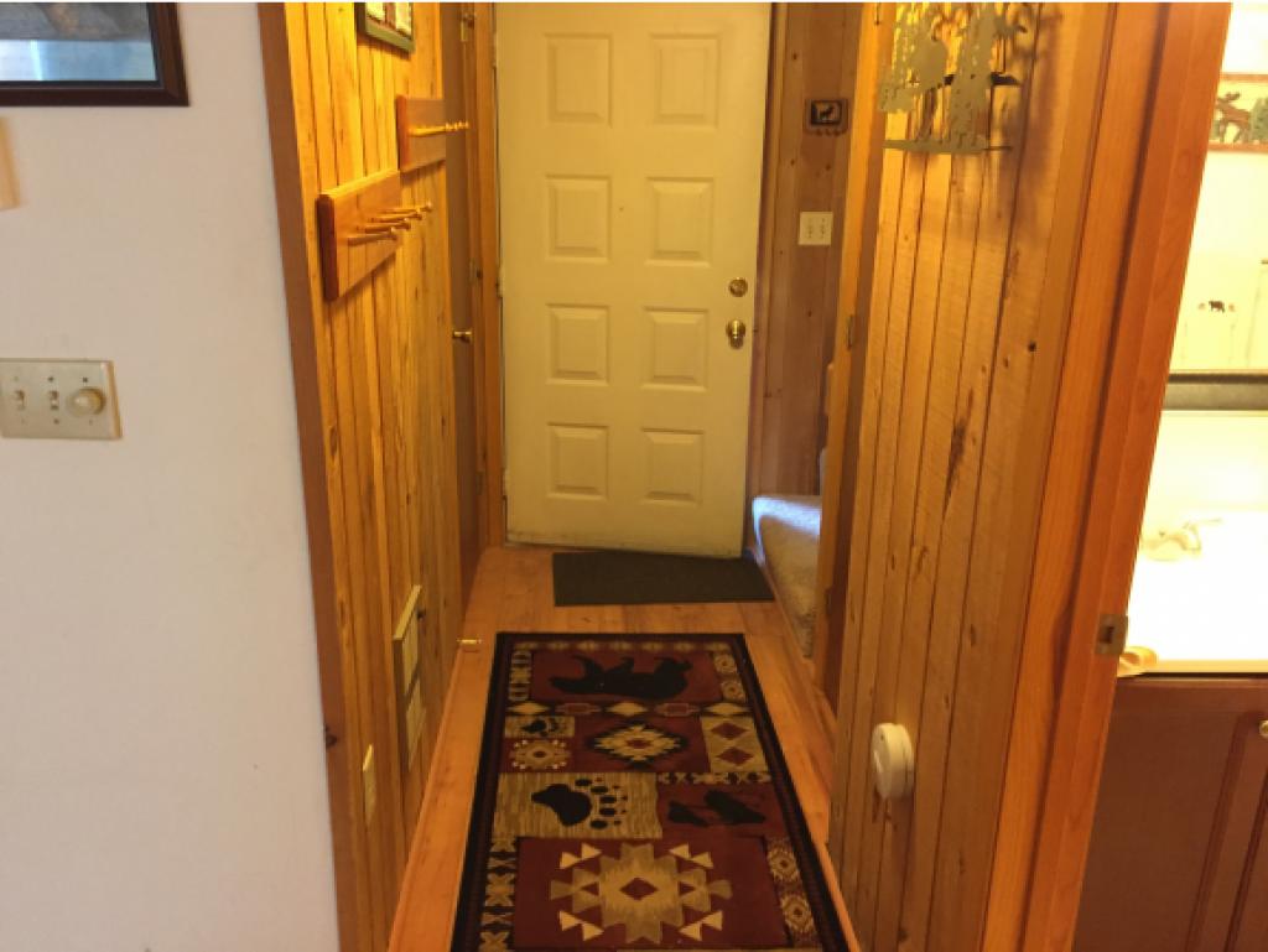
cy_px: 476
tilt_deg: -18.9
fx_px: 1063
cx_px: 634
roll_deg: -1.1
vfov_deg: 48.3
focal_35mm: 29
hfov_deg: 61.6
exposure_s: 1/17
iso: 250
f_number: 2.2
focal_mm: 4.15
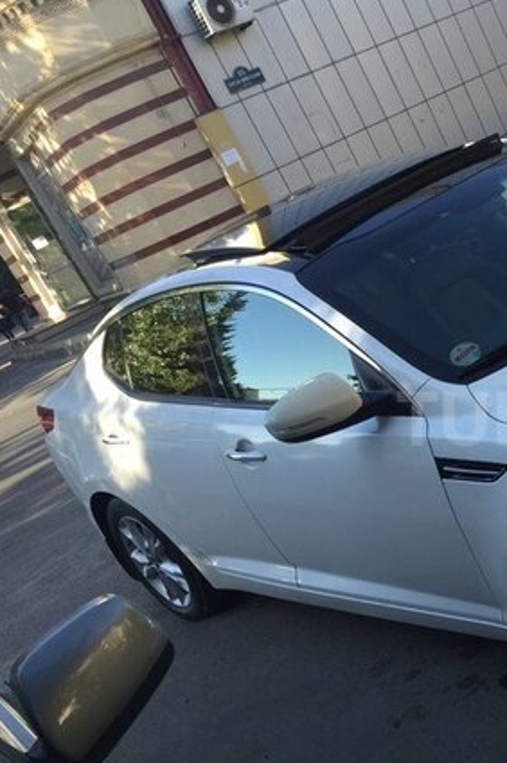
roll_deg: +25.0
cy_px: 418
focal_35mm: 47
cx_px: 581
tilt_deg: -19.3
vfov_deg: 41.9
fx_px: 994
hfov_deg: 26.0
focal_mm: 4.15
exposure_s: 1/273
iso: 32
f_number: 2.2
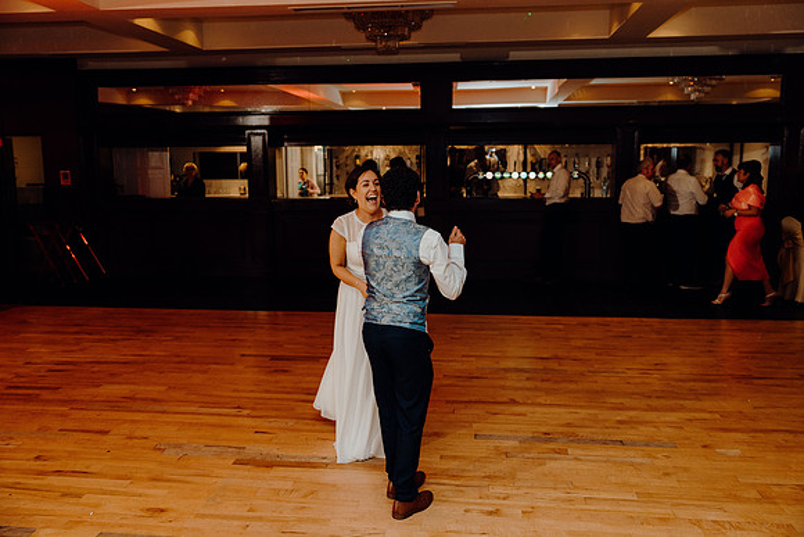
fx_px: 715
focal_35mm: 32
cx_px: 402
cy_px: 268
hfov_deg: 58.7
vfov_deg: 41.1
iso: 1250
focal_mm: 32
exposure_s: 1/160
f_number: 2.8
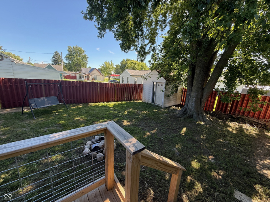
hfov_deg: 102.1
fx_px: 109
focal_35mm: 14
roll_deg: -3.2
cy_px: 101
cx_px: 135
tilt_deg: -12.9
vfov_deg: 85.7
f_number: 2.2
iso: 64
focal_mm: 2.22
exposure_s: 1/220
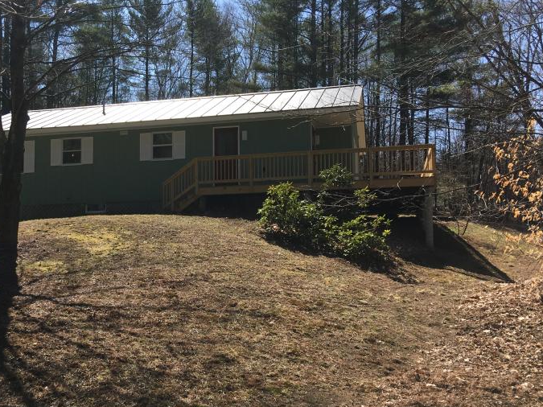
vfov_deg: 32.8
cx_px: 197
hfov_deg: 42.6
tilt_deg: +4.7
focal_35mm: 44
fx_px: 690
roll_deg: +0.3
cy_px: 230
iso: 25
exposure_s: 1/1068
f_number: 2.2
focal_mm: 4.15
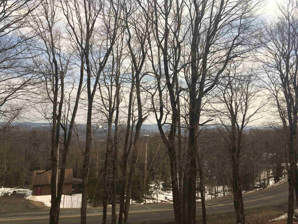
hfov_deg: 61.7
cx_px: 149
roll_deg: -1.4
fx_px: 250
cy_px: 112
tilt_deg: +2.4
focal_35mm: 29
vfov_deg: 48.2
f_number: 2.2
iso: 25
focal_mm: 4.15
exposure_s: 1/1326
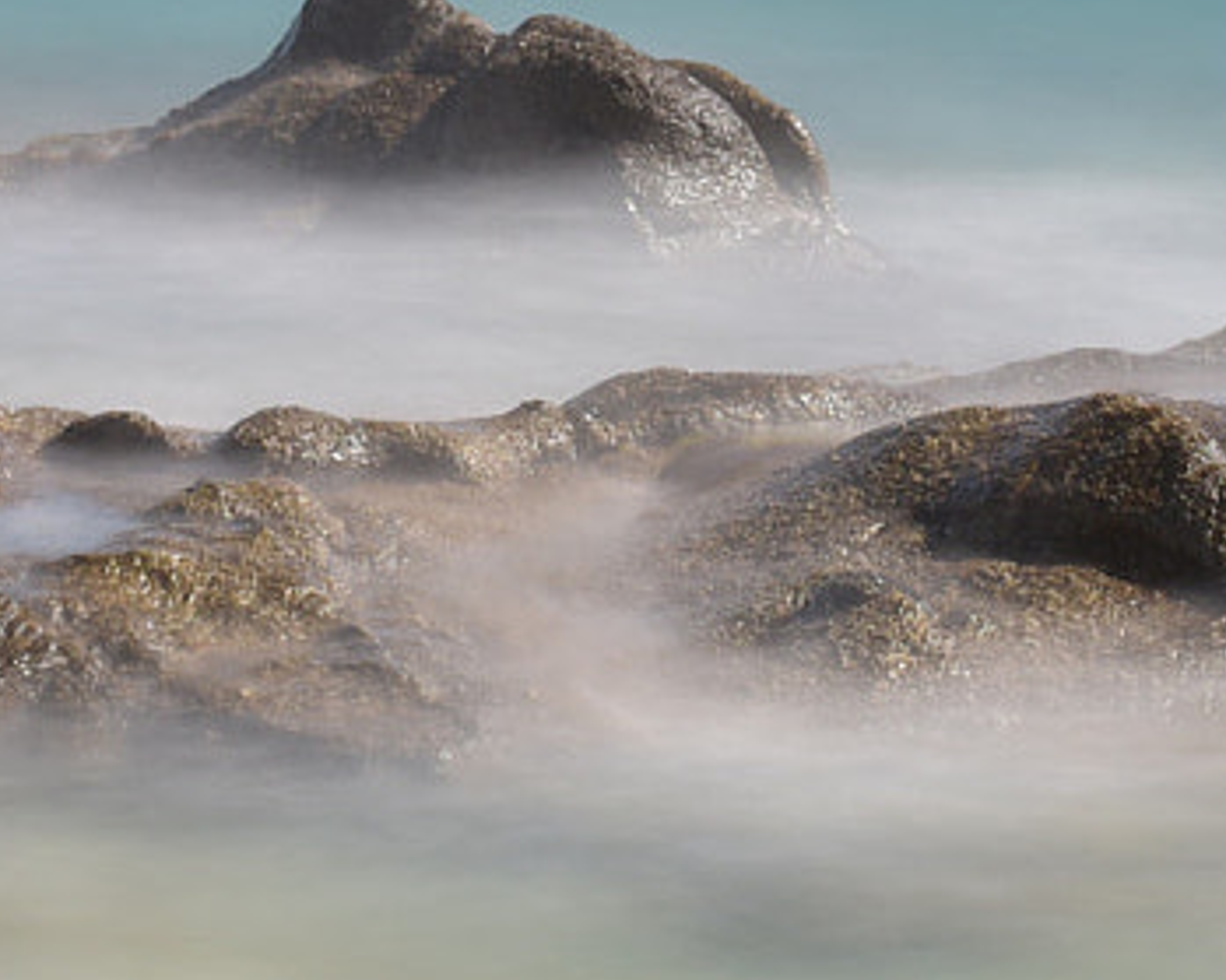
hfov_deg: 11.5
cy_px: -151
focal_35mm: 168
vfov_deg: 9.1
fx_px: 6094
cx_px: 913
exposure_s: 30
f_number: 11
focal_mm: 26
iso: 100
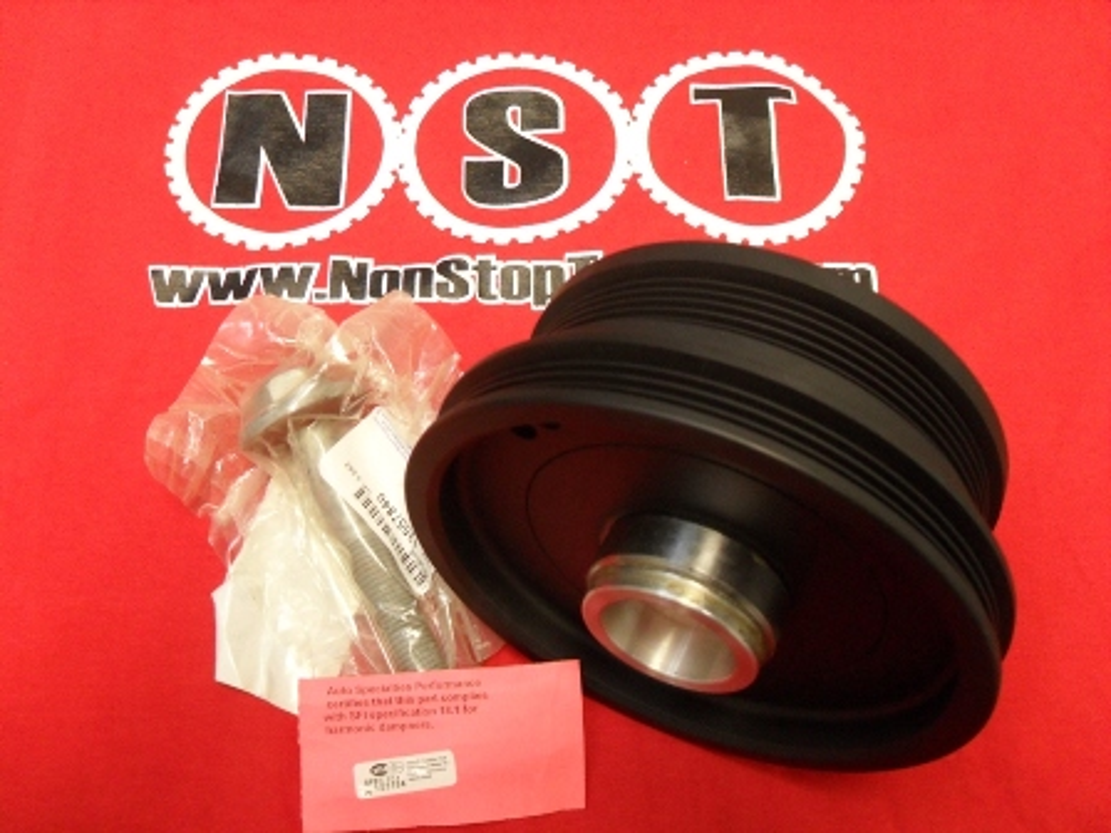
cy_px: 416
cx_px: 556
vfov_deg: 40.7
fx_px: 1123
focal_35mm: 35
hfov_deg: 52.6
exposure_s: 1/15
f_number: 2.8
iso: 200
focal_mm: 6.2
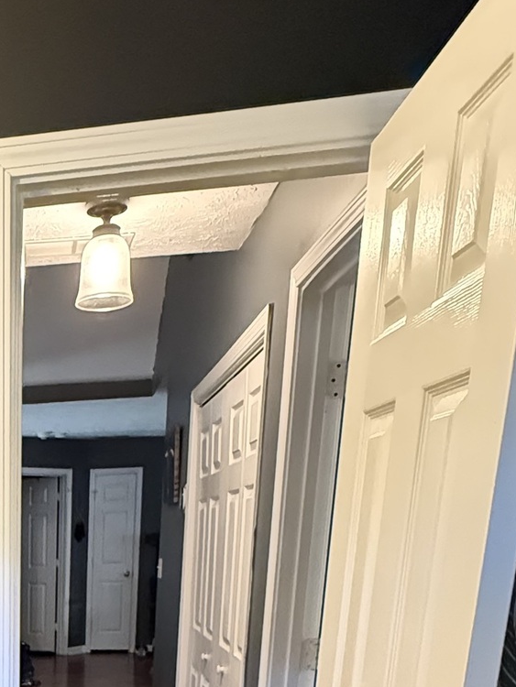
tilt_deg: -14.9
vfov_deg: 36.5
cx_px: -109
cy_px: 771
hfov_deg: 28.9
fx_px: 854
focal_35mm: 43
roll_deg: +1.2
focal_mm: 2.22
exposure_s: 1/60
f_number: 2.2
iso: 1250
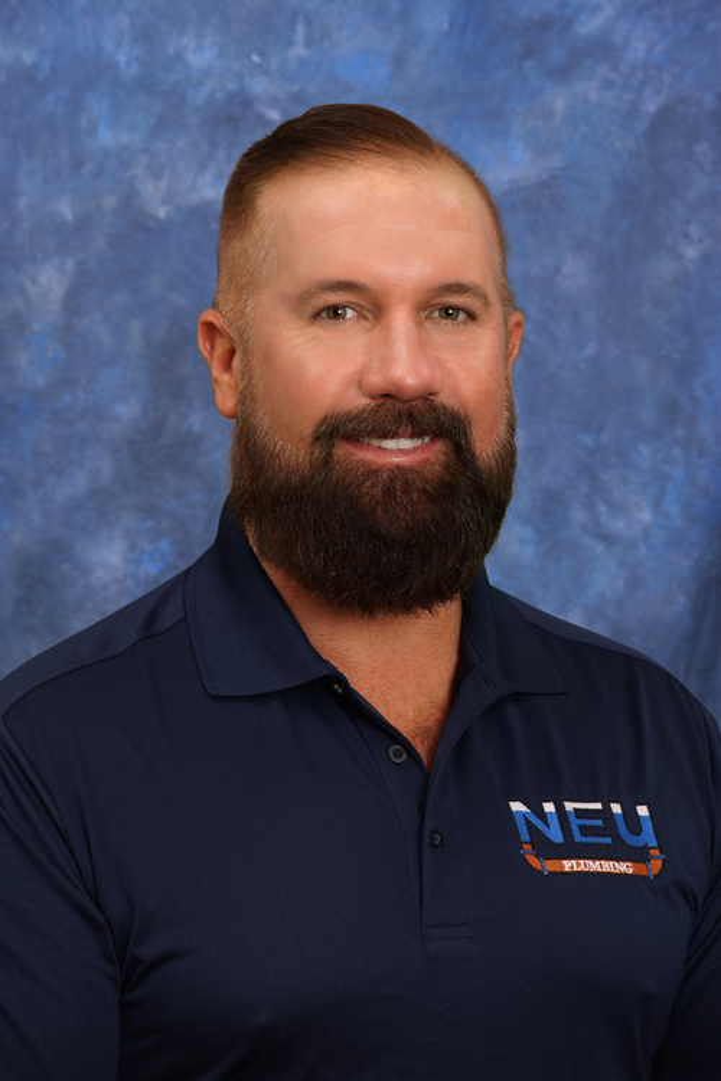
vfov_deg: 12.8
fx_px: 4806
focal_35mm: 160
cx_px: 360
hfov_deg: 8.6
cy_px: 540
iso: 125
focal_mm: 160
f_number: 9
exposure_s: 1/60
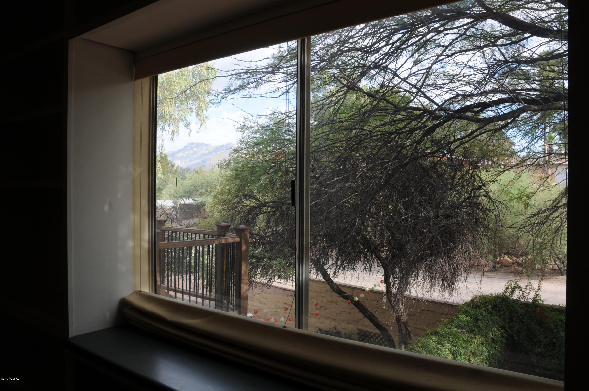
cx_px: 294
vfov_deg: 47.8
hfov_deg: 67.4
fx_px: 441
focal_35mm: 27
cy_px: 196
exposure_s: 1/60
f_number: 11
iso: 220
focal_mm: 18
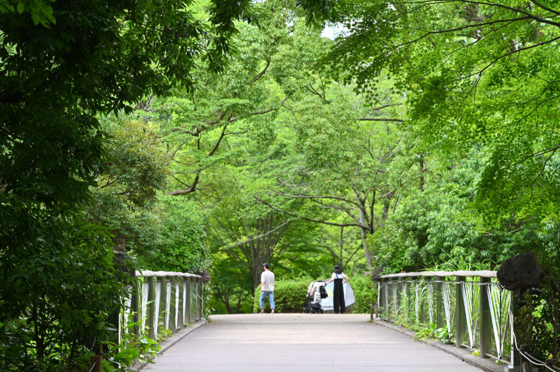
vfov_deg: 13.0
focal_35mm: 105
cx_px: 280
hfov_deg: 19.5
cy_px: 186
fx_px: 1632
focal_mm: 105
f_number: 2.5
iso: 280
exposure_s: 1/125
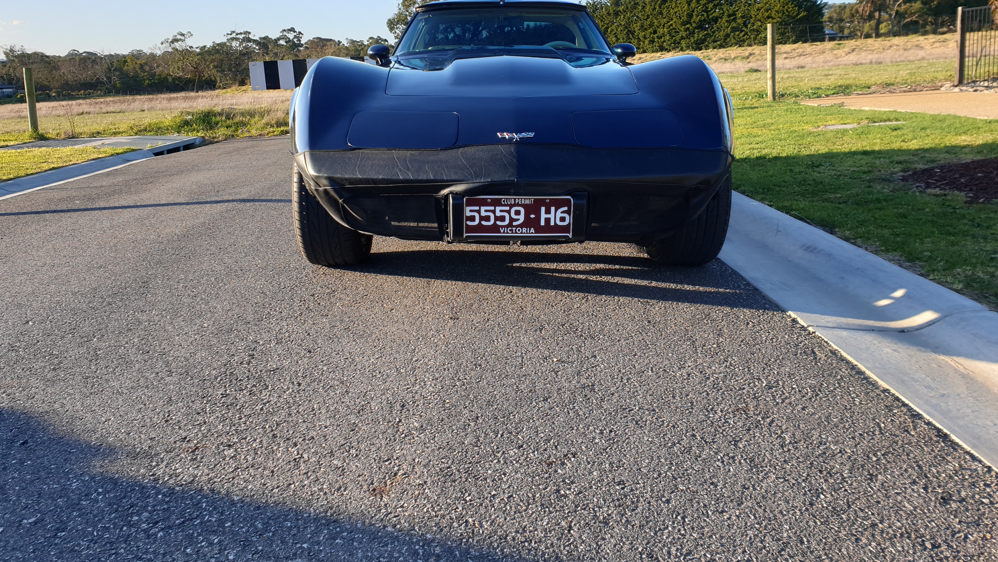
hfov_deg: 66.1
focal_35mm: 29
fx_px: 767
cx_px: 500
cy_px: 185
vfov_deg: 39.7
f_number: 2.4
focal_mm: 4.3
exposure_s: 1/638
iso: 50
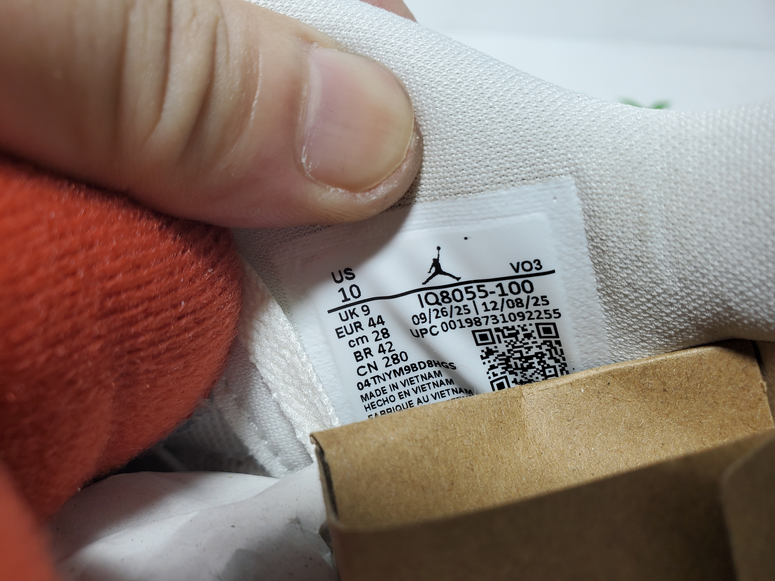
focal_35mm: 26
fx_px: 582
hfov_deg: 67.3
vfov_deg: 53.1
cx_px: 388
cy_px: 290
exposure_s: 1/167
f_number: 2.4
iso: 50
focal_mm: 4.3
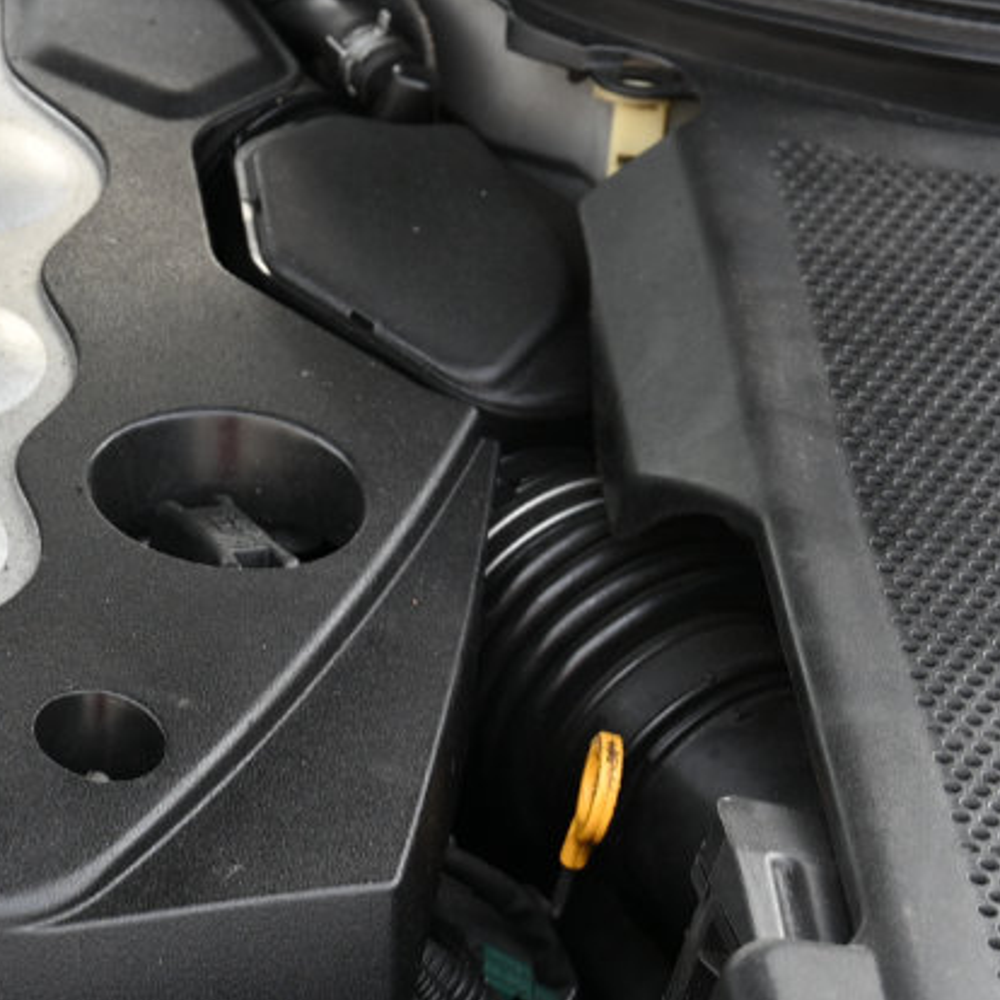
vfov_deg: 11.8
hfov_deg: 11.4
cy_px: 872
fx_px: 4804
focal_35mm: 147
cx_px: -536
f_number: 4
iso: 100
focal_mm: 35
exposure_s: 1/80
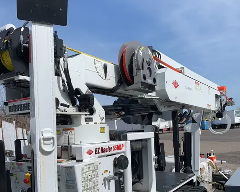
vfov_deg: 41.4
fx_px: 248
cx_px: 118
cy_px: 135
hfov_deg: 51.6
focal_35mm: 35
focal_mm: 4.25
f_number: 1.8
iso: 25
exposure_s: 1/4098
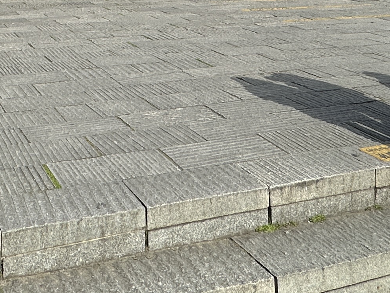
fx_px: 642
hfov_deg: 33.4
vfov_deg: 21.5
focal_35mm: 57
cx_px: 119
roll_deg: -0.4
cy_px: -147
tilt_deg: +5.4
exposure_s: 1/1667
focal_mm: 2.22
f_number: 2.2
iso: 50
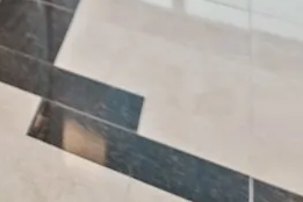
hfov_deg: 13.0
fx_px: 766
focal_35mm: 91
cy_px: -400
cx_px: -513
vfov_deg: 10.6
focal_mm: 14
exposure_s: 1/40
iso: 100
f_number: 3.2
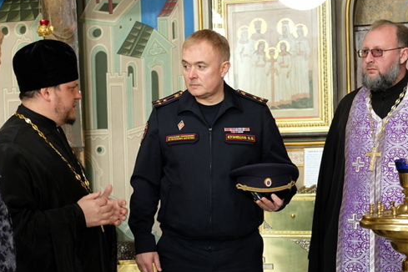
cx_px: 184
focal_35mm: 69
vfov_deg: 19.7
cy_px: 156
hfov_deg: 29.2
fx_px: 782
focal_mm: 30.2
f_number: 3.6
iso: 800
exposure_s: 1/17
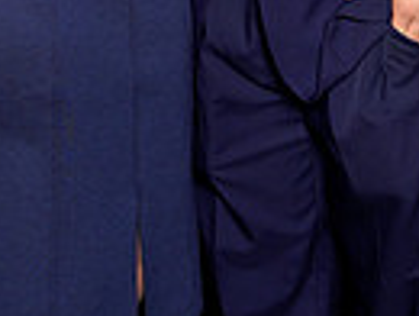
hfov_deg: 11.3
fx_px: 2118
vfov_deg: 8.1
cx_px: 174
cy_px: -335
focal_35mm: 175
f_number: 8
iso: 400
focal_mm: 35
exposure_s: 1/125
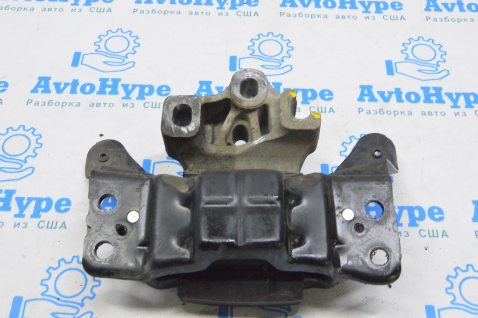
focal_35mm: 46
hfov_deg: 42.4
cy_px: 159
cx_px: 239
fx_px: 617
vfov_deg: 28.9
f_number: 20
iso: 6400
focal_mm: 31
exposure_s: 1/20
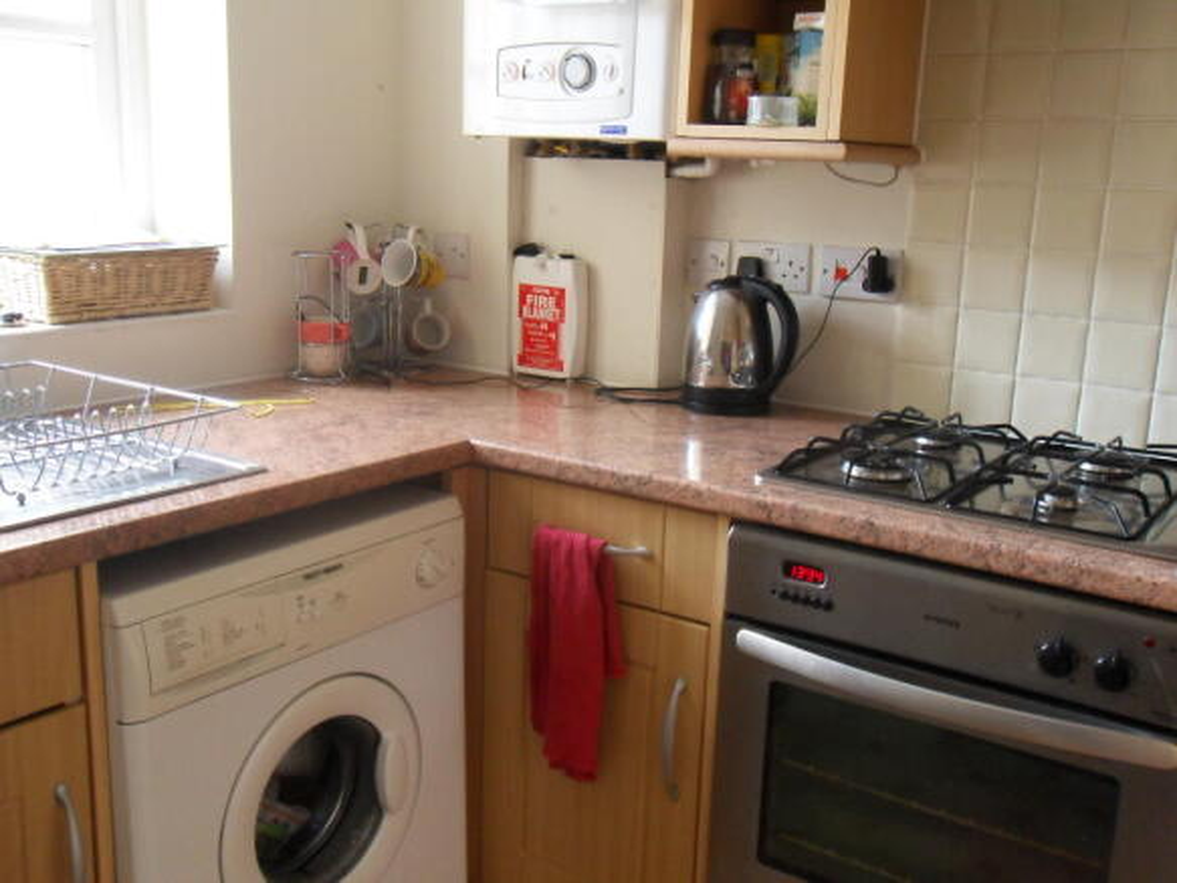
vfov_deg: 40.7
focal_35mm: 35
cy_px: 442
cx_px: 588
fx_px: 1190
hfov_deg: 52.6
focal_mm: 6.3
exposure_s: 1/30
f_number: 3.5
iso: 320
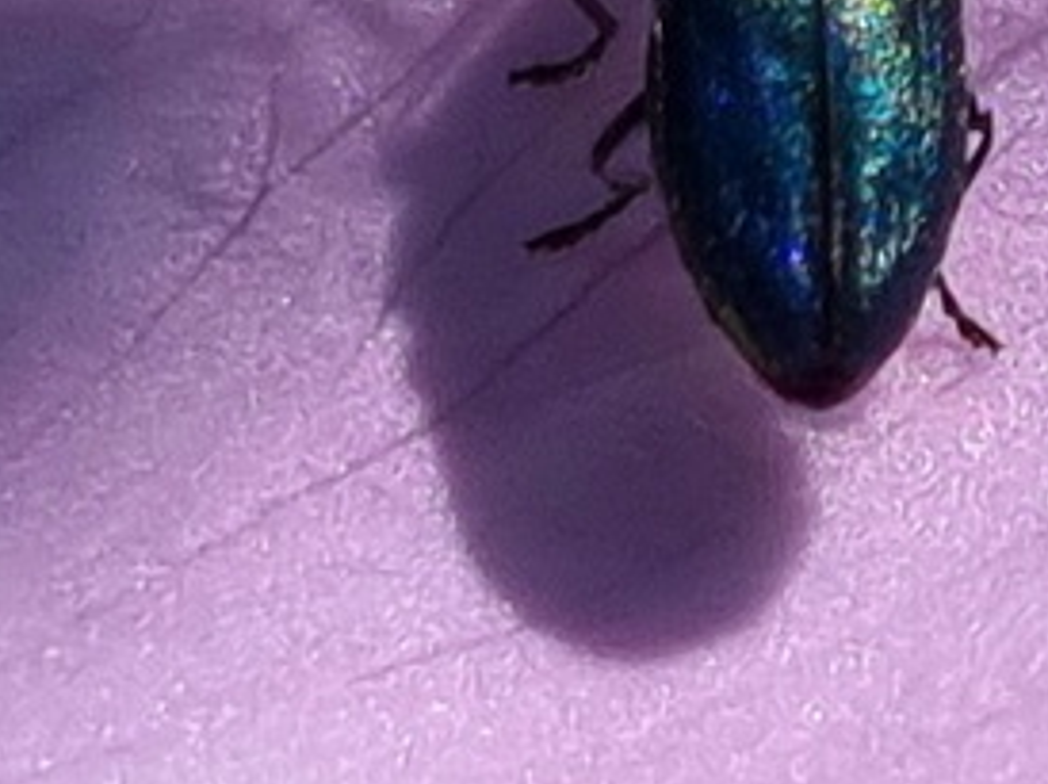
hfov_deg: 23.9
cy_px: -34
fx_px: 2450
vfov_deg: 17.7
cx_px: 755
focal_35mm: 81
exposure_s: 1/5000
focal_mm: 5.4
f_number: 1.8
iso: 50
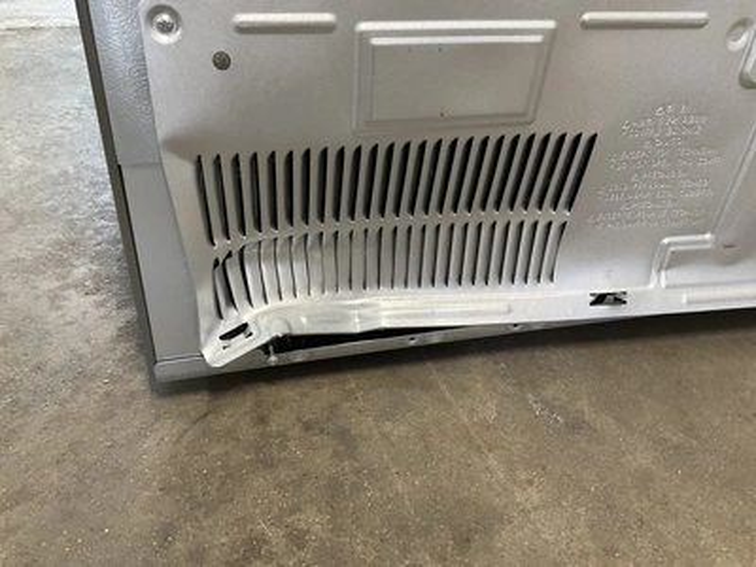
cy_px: 284
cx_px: 378
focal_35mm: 29
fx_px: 633
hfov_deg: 61.7
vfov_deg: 48.2
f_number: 1.8
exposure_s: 1/40
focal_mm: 3
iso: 200
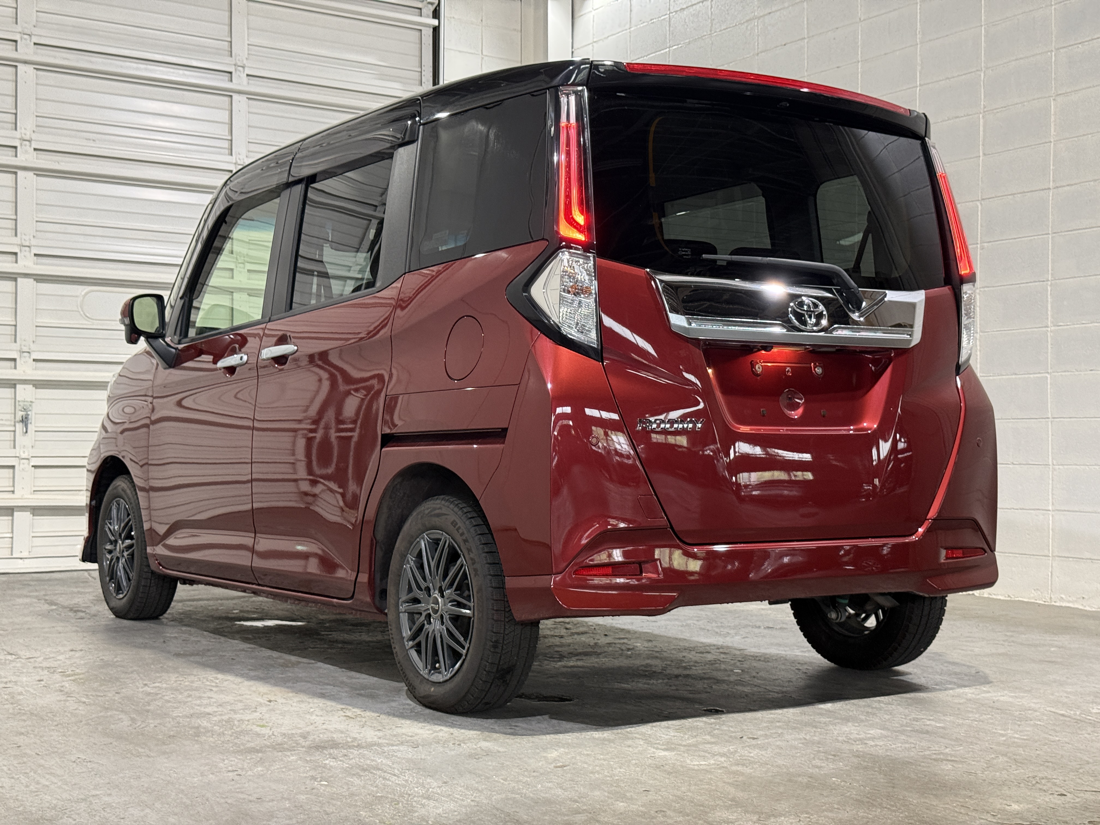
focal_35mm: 48
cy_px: 412
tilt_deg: +1.4
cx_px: 550
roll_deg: -0.2
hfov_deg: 39.7
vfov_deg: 30.3
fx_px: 1525
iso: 250
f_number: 1.78
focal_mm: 6.76
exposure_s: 1/60
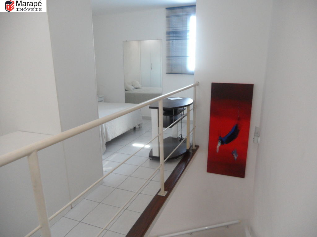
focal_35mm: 24
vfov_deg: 56.8
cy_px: 118
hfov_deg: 71.6
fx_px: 220
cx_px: 158
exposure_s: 1/30
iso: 240
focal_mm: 4.1
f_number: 2.9
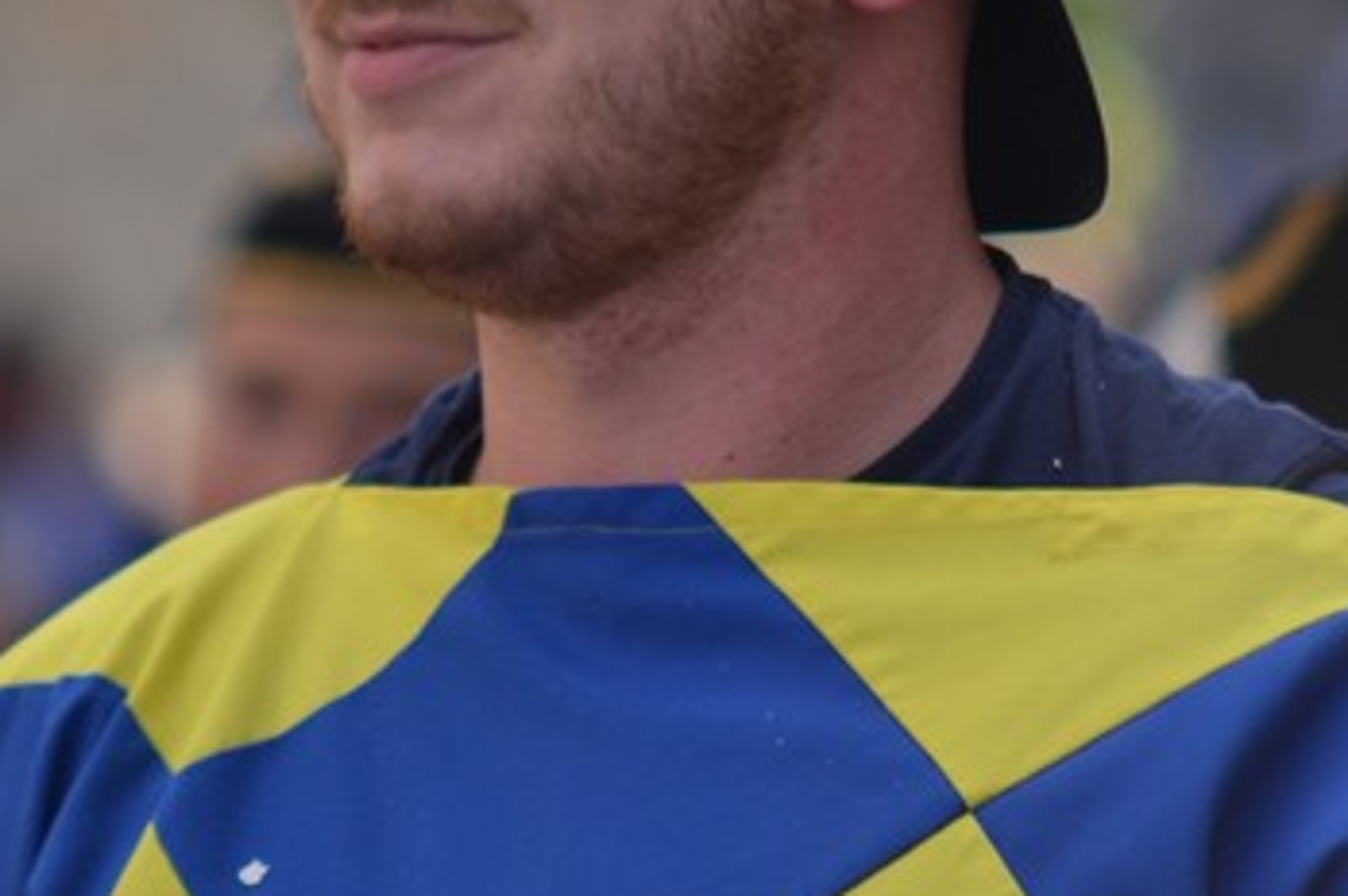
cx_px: 579
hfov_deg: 3.1
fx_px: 24727
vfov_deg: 2.1
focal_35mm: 661
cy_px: 44
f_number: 2.8
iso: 100
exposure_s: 1/640
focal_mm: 150
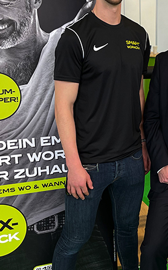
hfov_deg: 19.2
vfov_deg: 31.1
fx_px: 484
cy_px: 140
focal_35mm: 66
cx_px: 165
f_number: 1.6
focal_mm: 5.1
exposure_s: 1/100
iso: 80
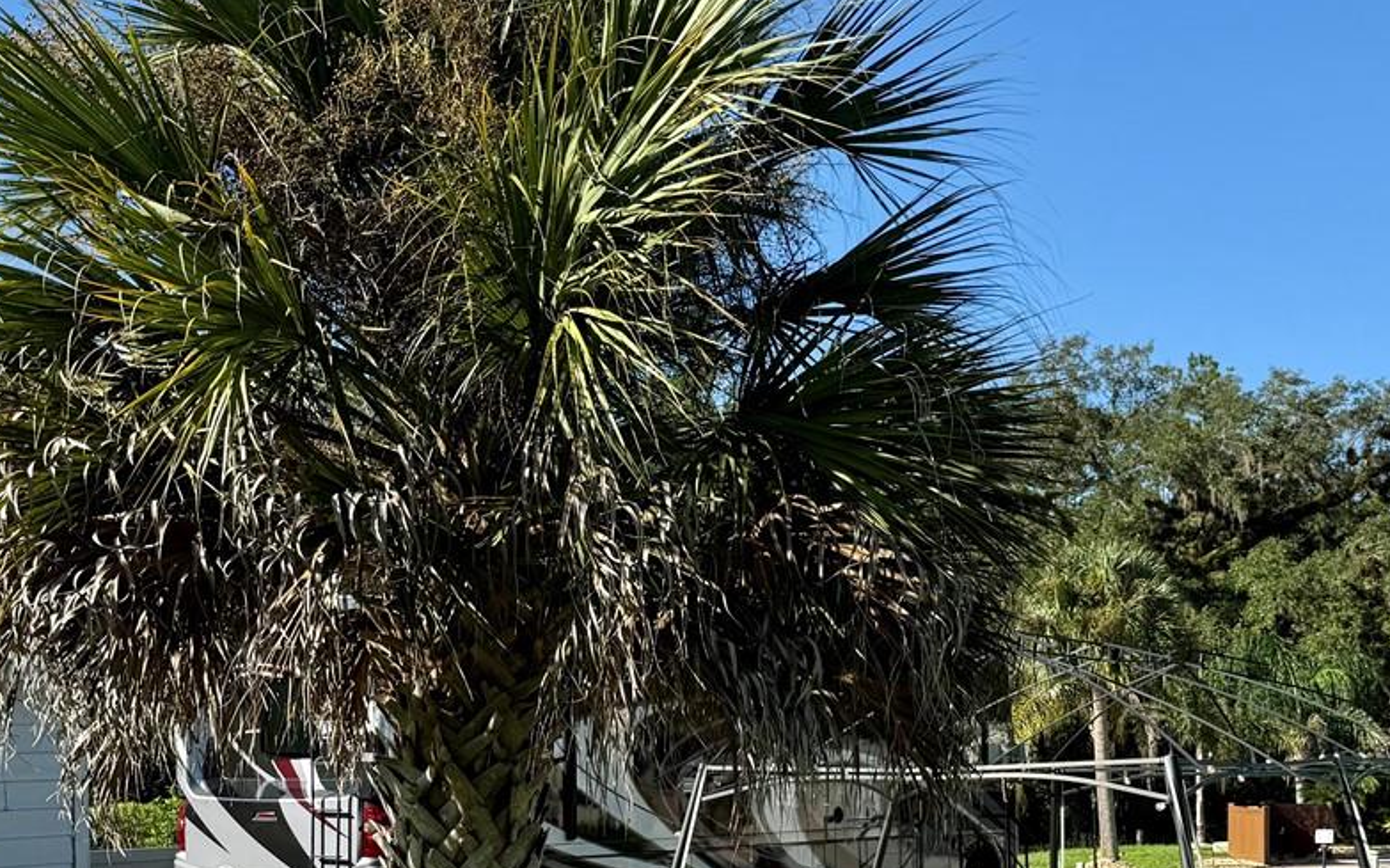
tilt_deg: +0.1
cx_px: 600
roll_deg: +0.1
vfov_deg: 24.3
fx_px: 1969
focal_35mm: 52
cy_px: 735
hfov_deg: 38.8
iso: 80
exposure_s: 1/2801
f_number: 1.78
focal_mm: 6.76
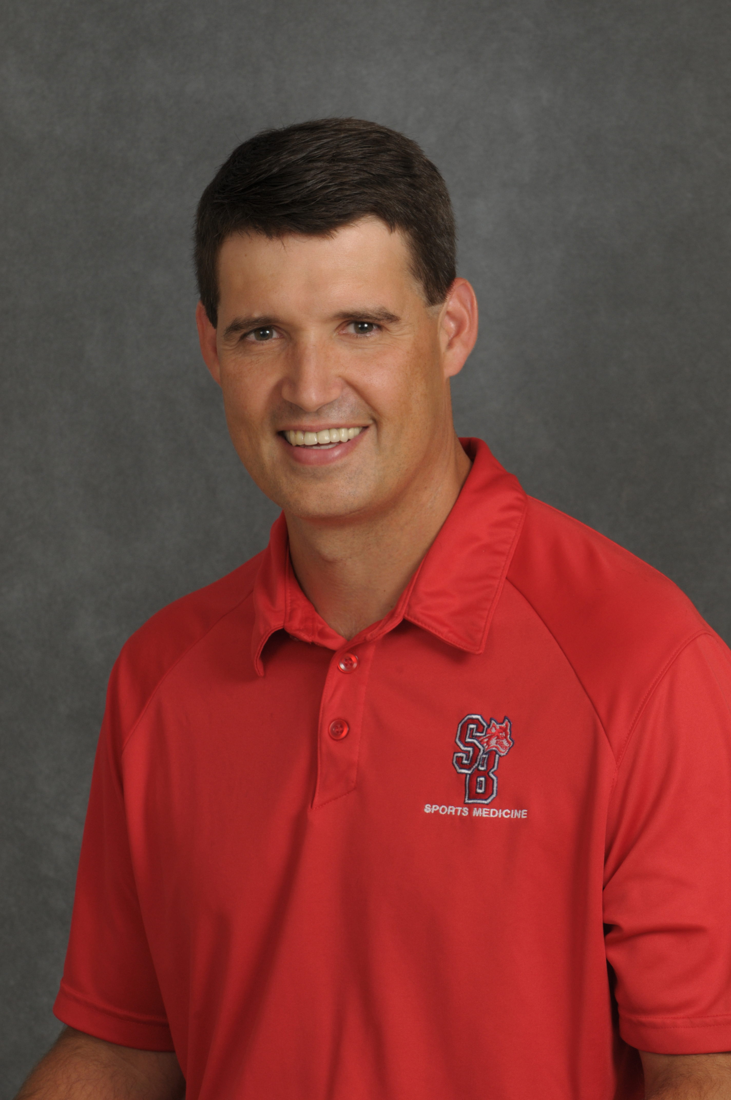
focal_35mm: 158
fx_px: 4809
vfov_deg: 13.1
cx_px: 366
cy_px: 550
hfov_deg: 8.7
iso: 200
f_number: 14
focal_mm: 105
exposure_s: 1/125
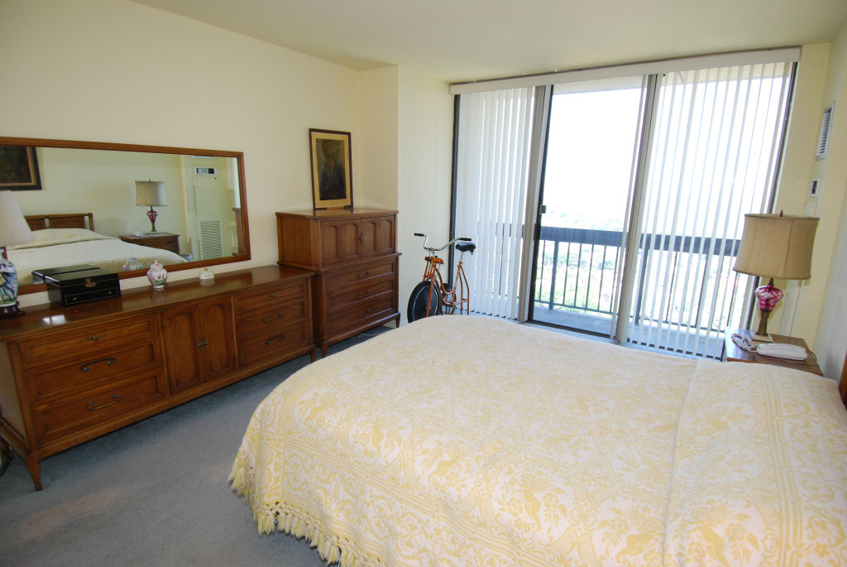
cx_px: 424
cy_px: 284
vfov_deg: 67.5
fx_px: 424
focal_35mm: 18
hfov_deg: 89.9
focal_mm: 12
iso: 200
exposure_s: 1/60
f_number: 4
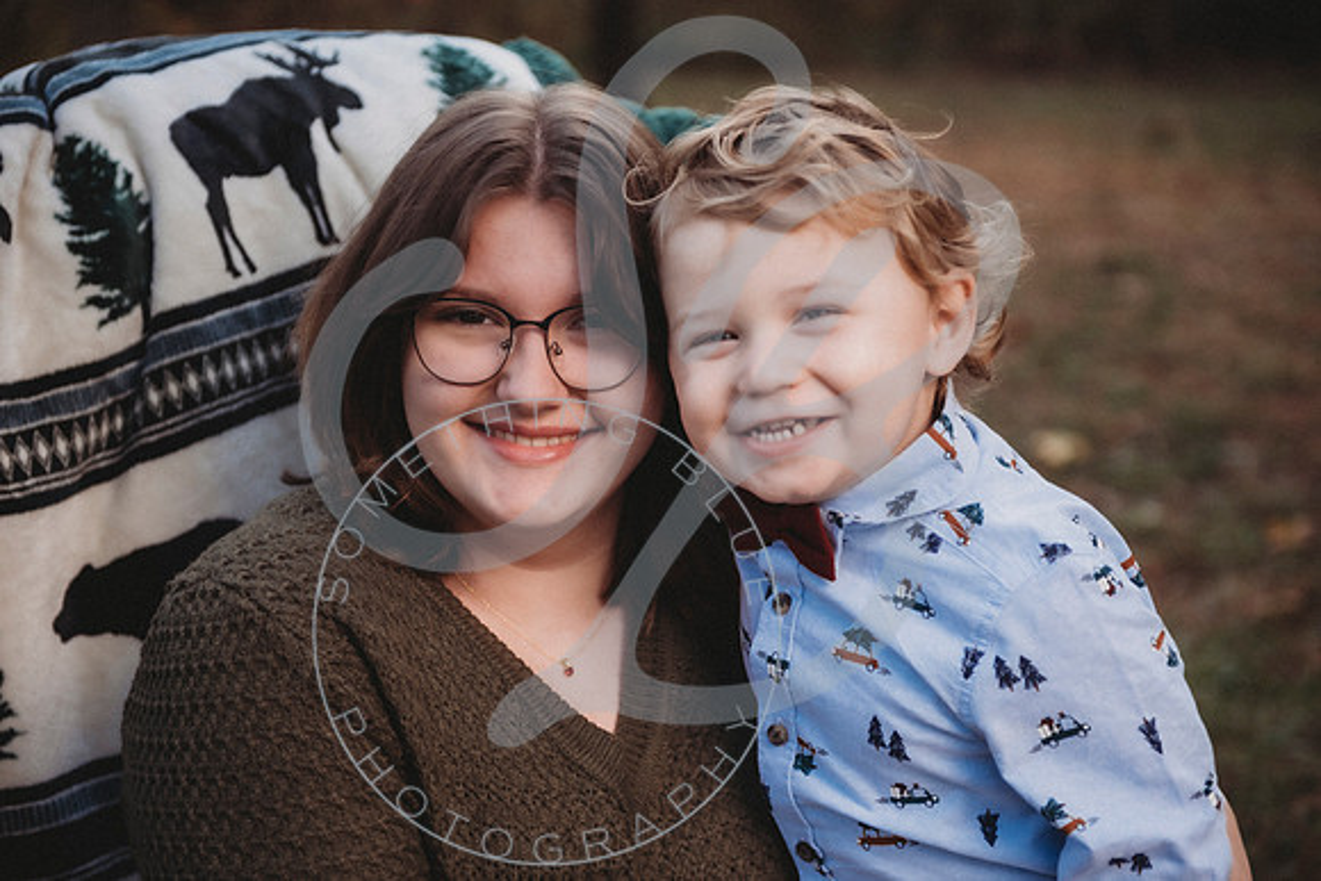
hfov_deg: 30.5
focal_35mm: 66
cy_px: 440
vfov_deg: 20.6
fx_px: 2422
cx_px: 660
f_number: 2.8
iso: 100
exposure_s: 1/320
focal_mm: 66
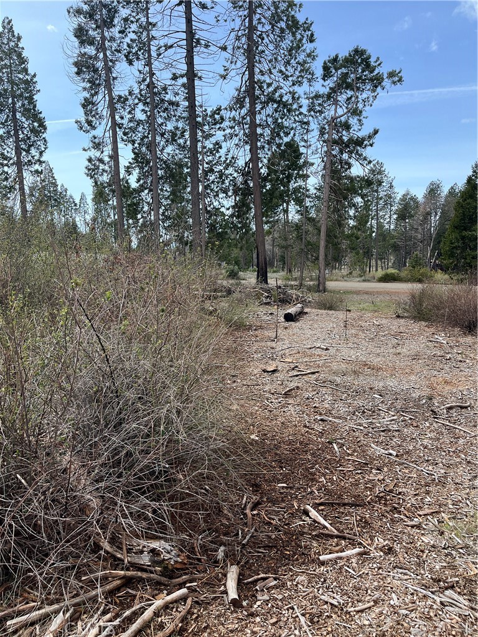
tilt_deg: -8.6
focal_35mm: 26
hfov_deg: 53.1
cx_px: 239
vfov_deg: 67.3
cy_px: 318
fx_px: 479
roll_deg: +2.2
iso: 50
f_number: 1.6
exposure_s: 1/1623
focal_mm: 5.1
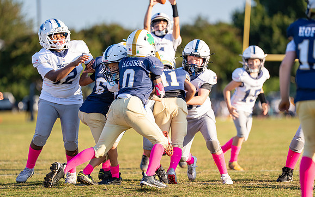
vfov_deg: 4.9
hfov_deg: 7.9
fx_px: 2292
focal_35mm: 267
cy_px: 109
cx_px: 161
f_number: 2.8
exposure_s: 1/2500
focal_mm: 200
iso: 200
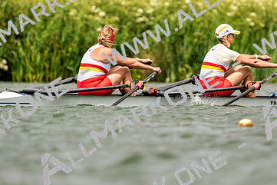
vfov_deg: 1.4
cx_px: 197
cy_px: 68
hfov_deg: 2.1
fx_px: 7420
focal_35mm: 964
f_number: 6.3
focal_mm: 600
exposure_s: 1/2000
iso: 320
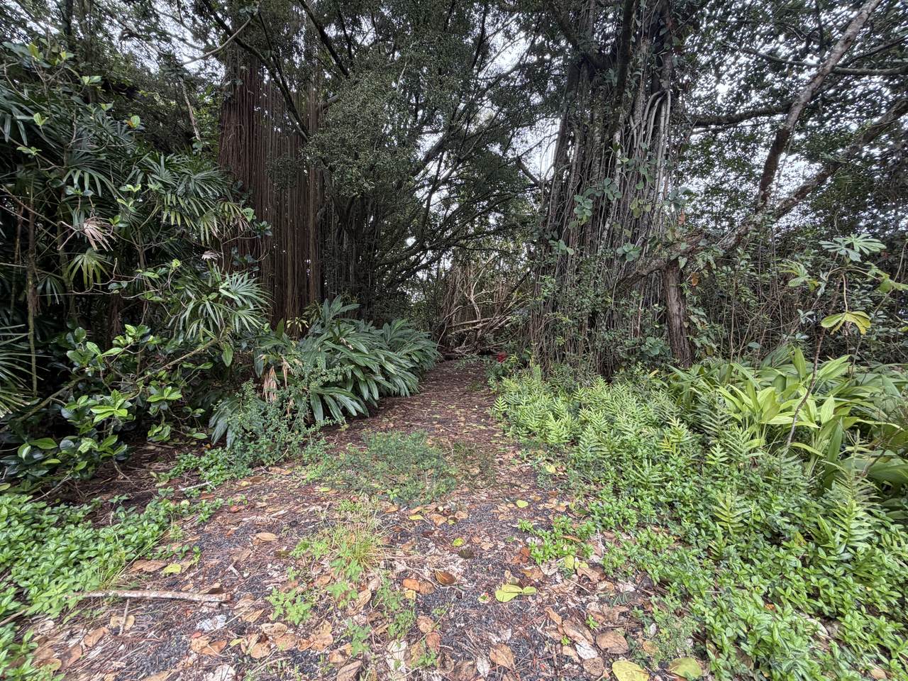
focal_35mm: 14
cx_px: 454
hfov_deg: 102.1
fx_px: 367
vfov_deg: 85.7
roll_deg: -1.1
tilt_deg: -0.2
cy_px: 340
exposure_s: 1/121
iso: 100
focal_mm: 2.22
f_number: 2.2
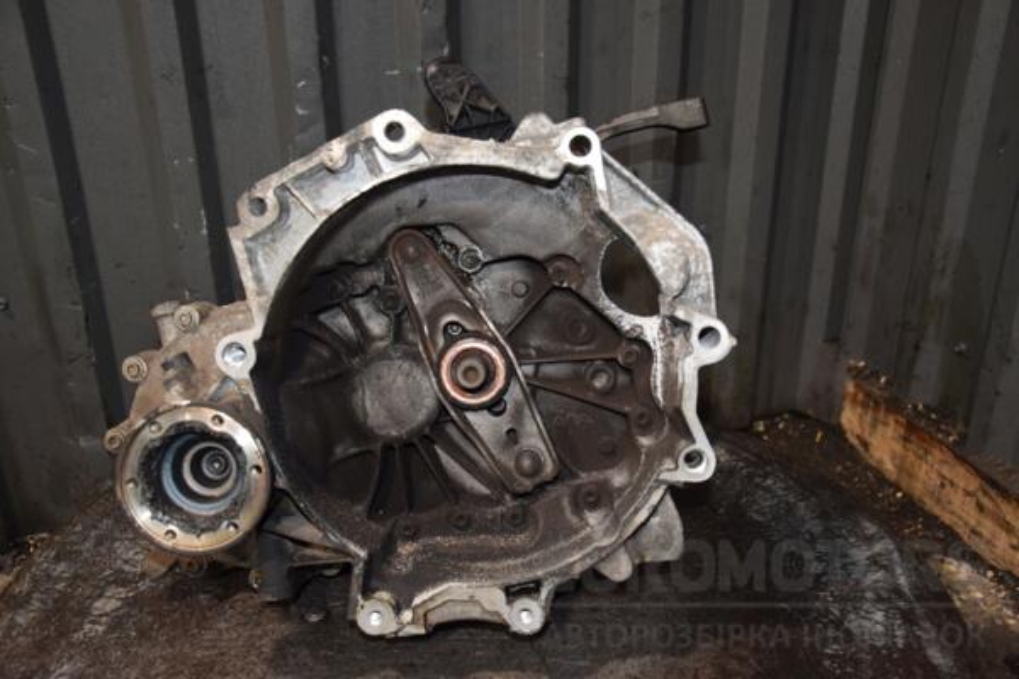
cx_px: 510
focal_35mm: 38
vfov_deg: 35.5
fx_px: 1061
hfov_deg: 51.3
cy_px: 340
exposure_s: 1/60
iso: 800
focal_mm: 25
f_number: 5
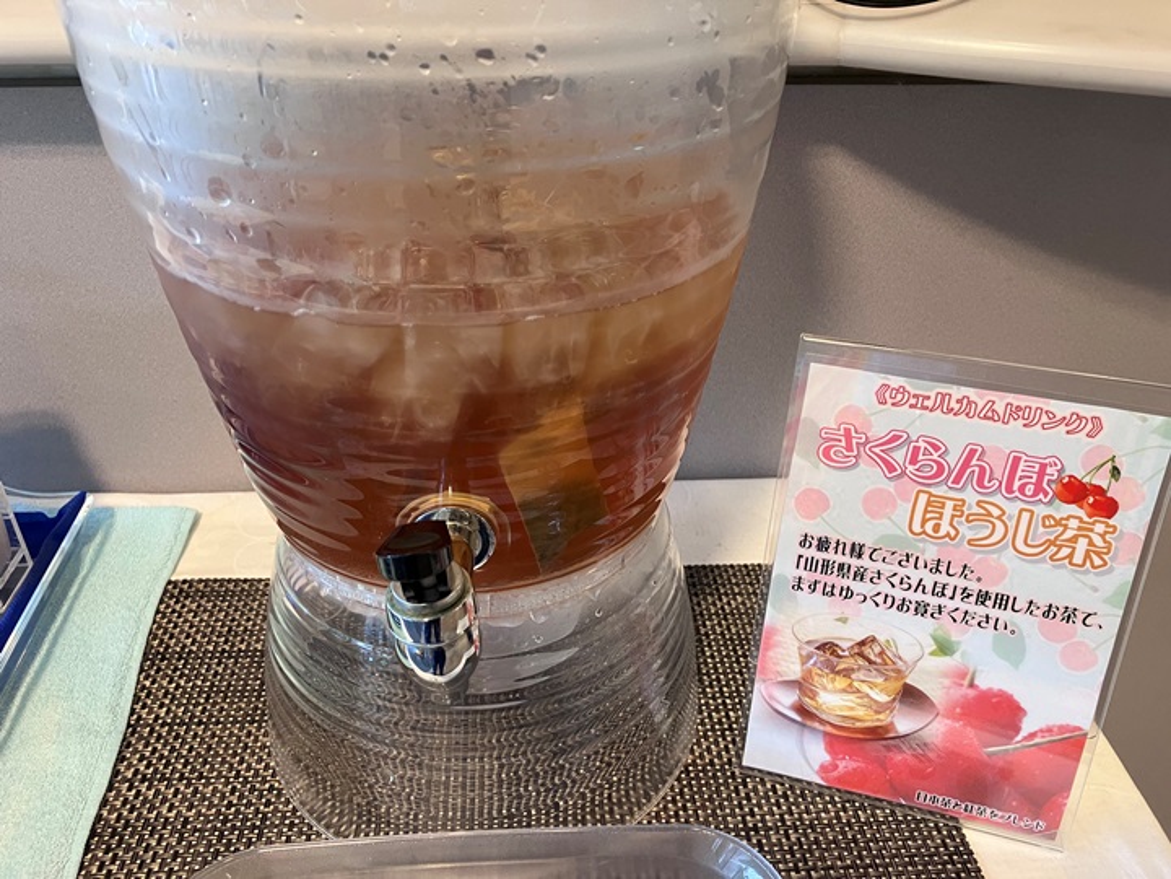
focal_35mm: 28
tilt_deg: -32.3
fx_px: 947
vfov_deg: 49.7
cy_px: 440
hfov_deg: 63.4
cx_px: 586
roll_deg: -0.7
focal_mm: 3.99
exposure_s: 1/50
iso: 125
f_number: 1.8
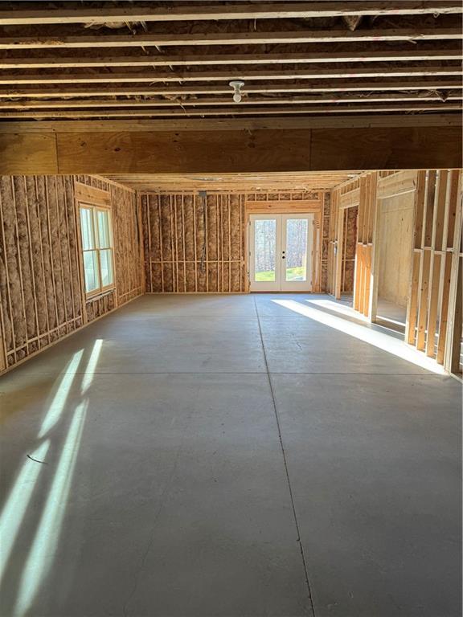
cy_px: 308
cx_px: 232
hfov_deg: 56.8
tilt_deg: -10.2
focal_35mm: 24
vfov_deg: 71.6
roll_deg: +0.1
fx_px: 428
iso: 125
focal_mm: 6.86
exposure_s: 1/60
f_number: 1.78
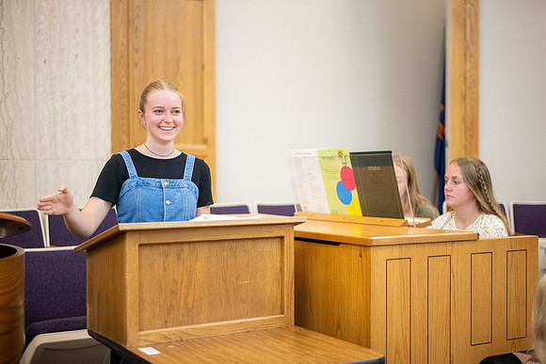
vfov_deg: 27.0
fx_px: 758
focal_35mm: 50
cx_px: 273
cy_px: 182
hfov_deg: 39.6
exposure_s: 1/400
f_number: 1.8
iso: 1600
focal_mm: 50
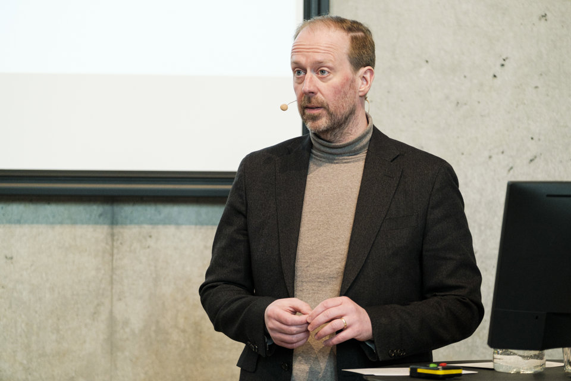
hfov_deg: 15.1
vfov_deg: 10.1
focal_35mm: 136
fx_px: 2157
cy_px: 190
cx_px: 286
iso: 2000
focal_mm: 90.6
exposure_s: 1/125
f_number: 2.8
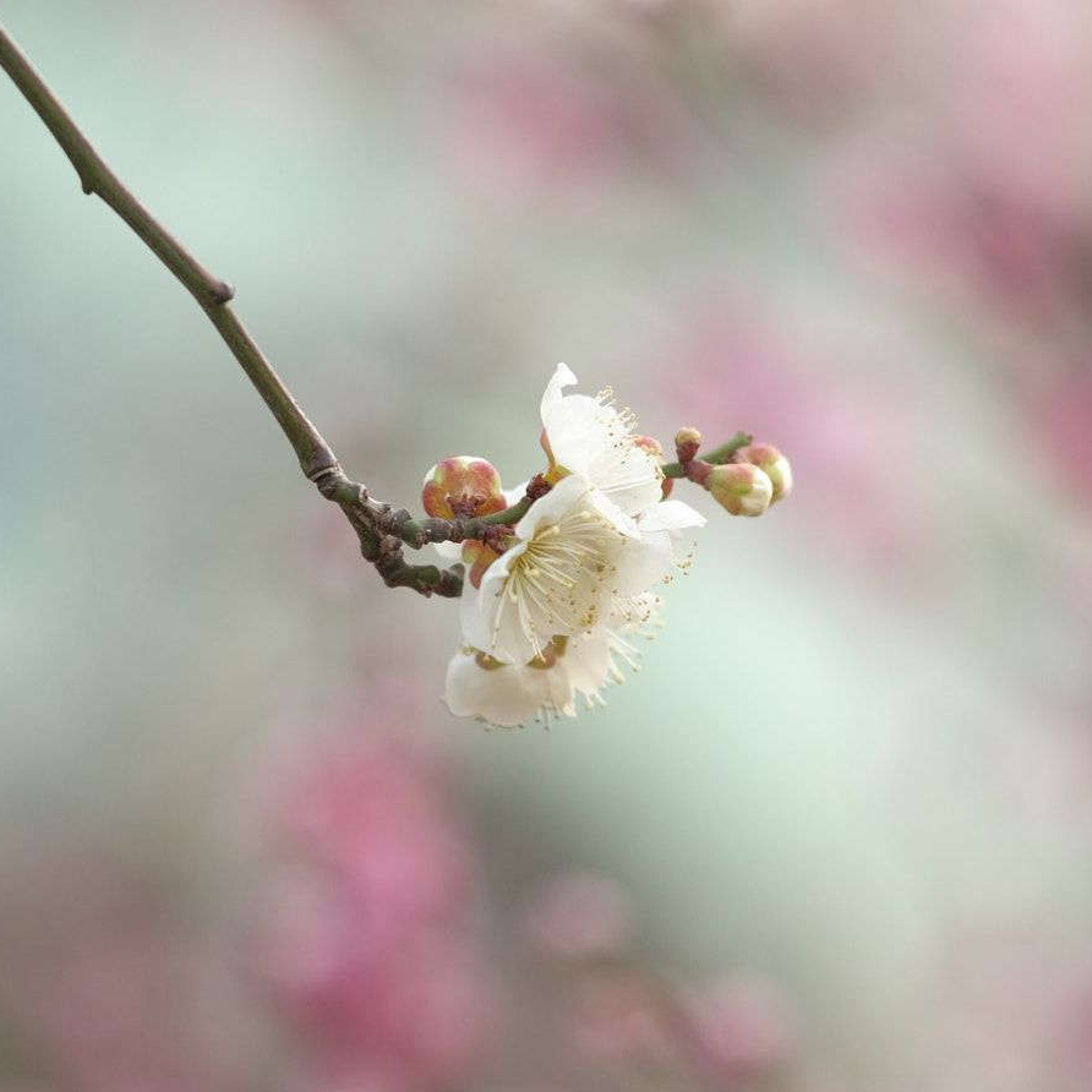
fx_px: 11421
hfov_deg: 5.5
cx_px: 559
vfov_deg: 5.5
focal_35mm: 320
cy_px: 568
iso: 400
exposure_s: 1/220
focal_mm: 140
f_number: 2.8
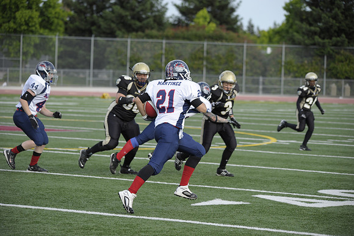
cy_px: 118
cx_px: 177
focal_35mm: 190
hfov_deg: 10.8
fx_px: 1867
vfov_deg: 7.2
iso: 640
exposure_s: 1/1000
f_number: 5.3
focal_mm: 190
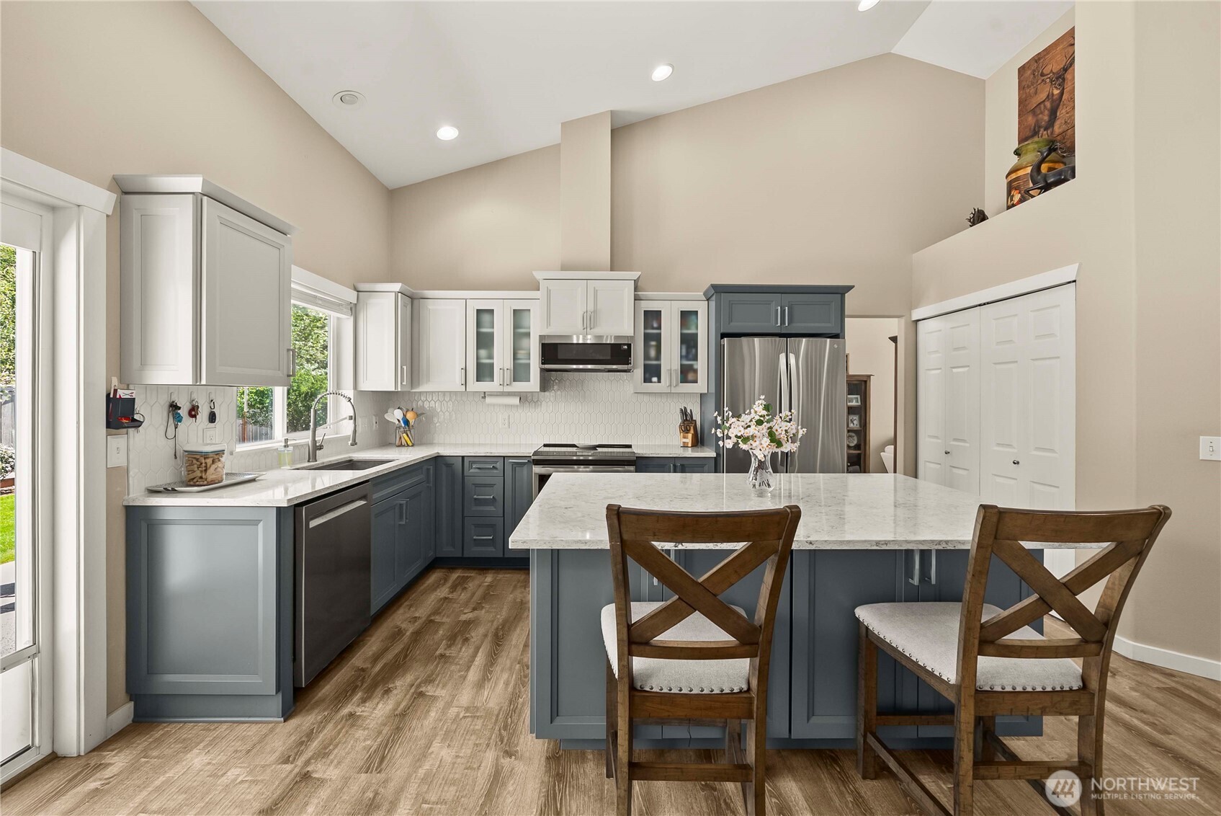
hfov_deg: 104.2
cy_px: 408
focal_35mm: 14
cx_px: 610
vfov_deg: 81.3
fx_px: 475
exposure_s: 1/8
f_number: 7.1
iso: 1000
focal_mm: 14
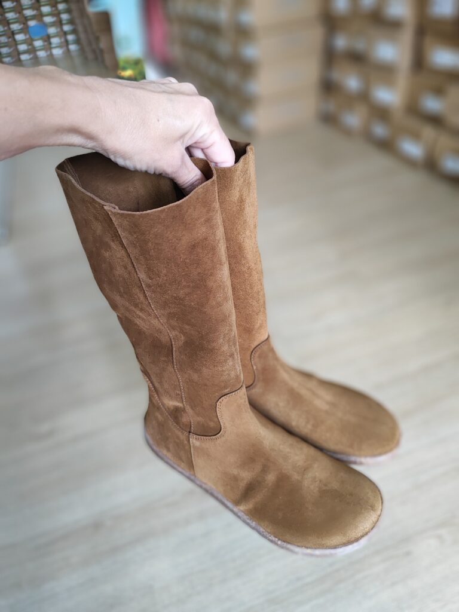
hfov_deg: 56.8
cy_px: 306
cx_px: 230
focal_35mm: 24
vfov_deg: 71.6
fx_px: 424
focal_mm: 5.89
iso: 543
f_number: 1.89
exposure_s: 1/100
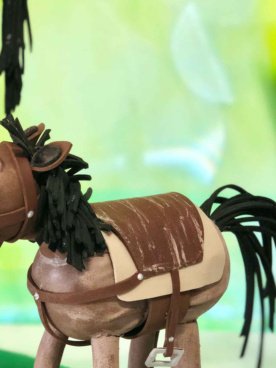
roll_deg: -0.4
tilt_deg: -20.9
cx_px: 122
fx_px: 893
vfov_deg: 23.0
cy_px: 285
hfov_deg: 17.6
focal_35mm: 84
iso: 80
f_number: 2.4
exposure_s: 1/50
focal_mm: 6
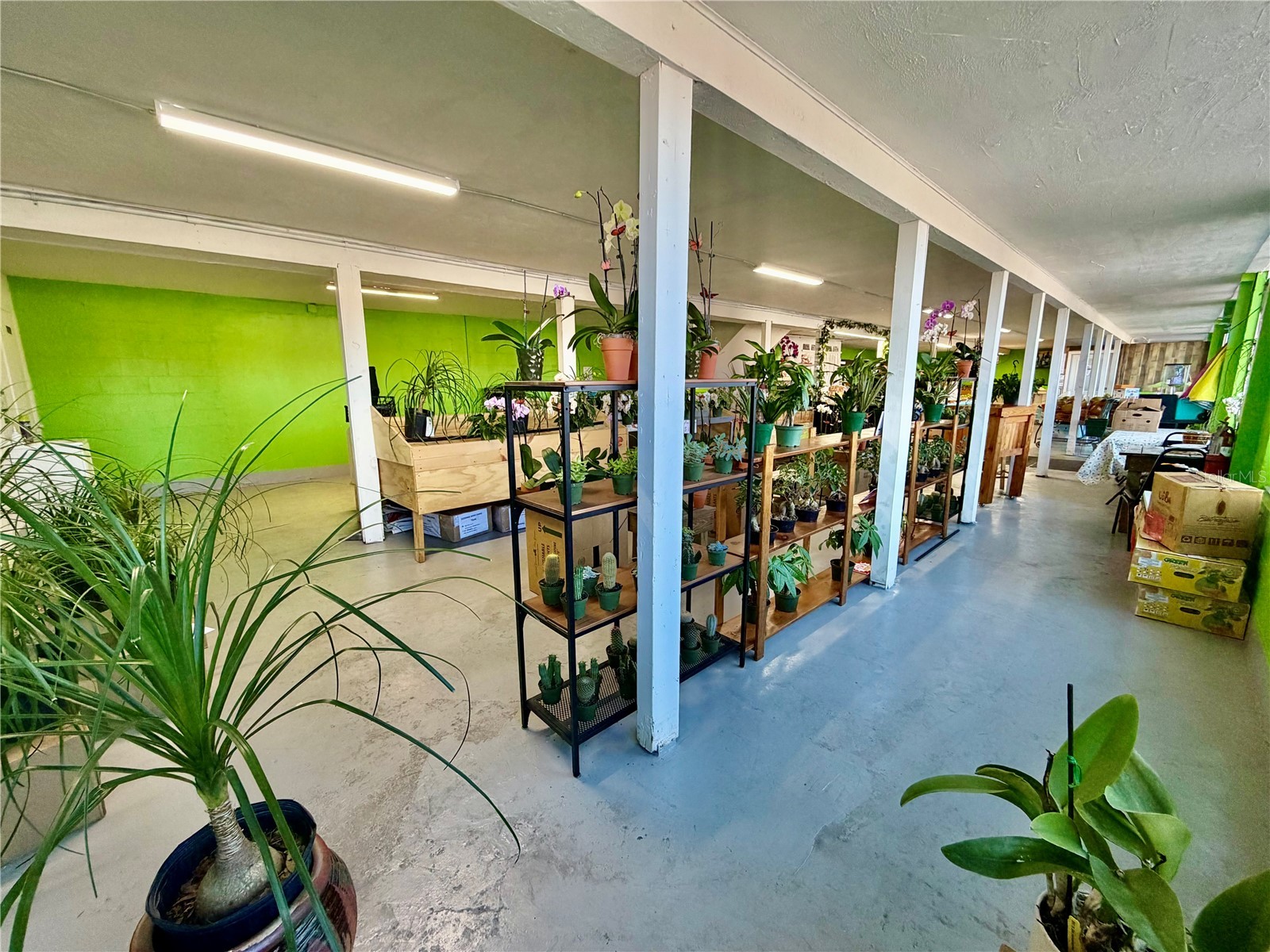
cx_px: 635
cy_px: 476
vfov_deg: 85.7
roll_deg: +1.0
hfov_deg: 102.1
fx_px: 514
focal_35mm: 14
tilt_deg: -9.7
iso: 160
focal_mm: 2.22
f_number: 2.2
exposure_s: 1/60
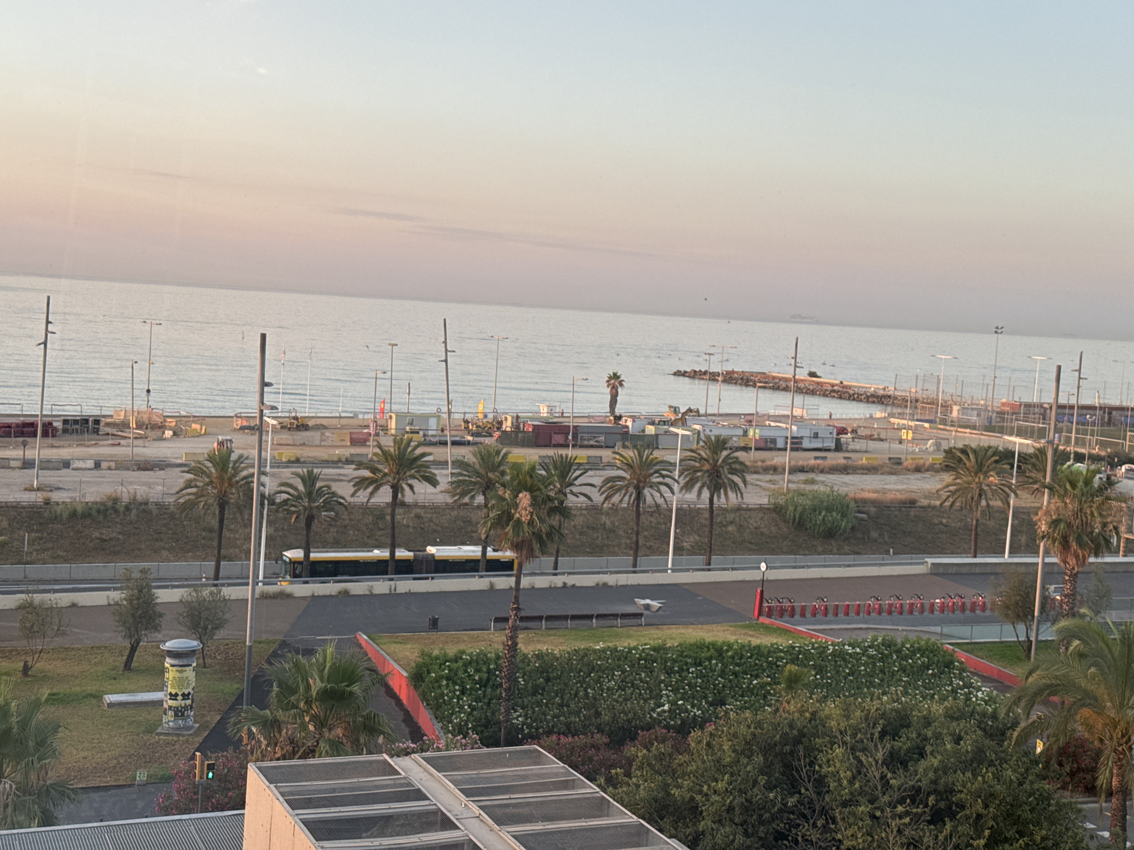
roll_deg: -3.5
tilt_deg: -4.9
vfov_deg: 30.3
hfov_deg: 39.7
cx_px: 567
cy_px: 425
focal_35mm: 48
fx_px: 1572
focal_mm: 6.76
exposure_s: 1/318
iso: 64
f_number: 1.78
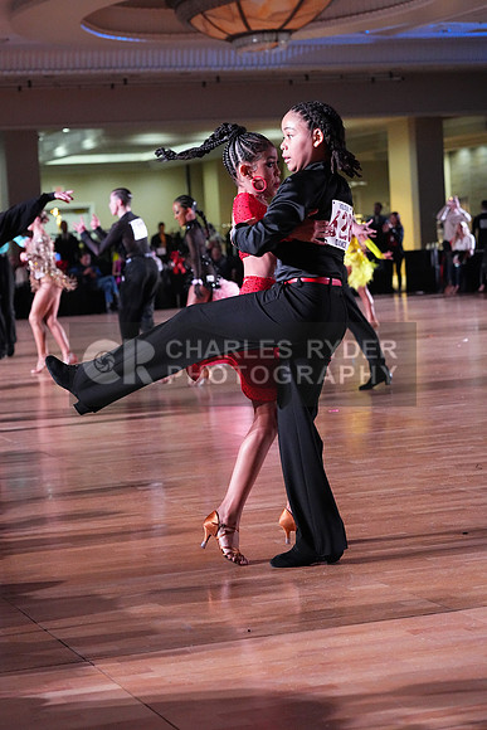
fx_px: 1683
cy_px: 365
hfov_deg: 16.5
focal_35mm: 83
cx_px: 244
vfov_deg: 24.5
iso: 10000
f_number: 5
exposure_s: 1/400
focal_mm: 83
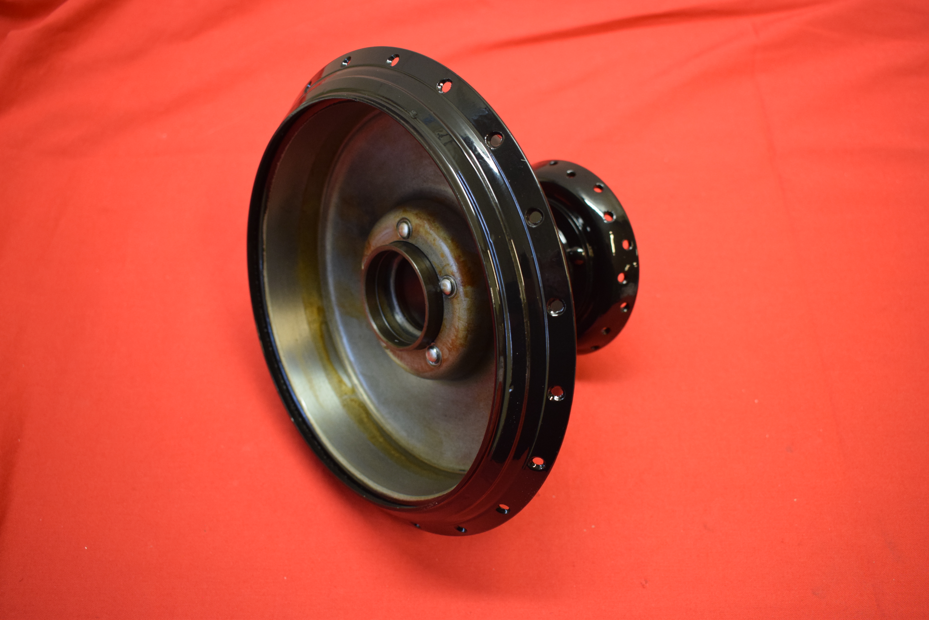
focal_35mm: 36
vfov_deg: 36.9
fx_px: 929
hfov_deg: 53.1
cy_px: 310
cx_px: 464
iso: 1250
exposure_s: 1/60
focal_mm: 24
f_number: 5
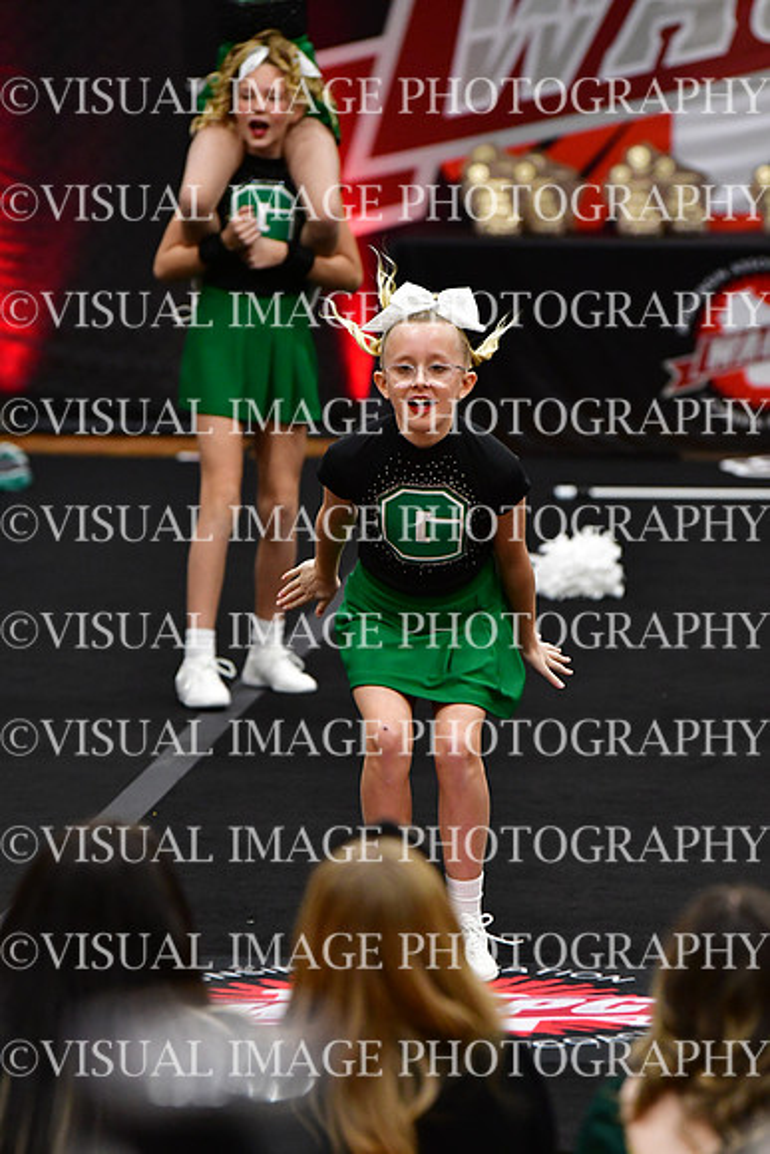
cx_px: 385
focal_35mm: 255
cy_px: 577
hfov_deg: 5.4
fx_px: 8176
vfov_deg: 8.1
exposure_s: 1/800
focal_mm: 170
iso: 4000
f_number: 2.8
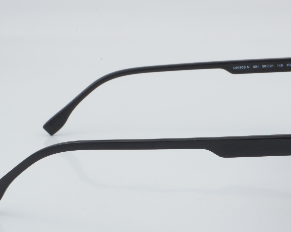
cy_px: 138
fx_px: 878
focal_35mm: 102
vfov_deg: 15.1
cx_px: 179
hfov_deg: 18.8
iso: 100
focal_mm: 50
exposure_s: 1/3
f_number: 32
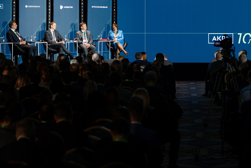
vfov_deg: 9.2
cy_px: 25
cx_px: 190
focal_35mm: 149
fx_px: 1039
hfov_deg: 13.7
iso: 640
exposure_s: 1/160
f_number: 2.5
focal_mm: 85
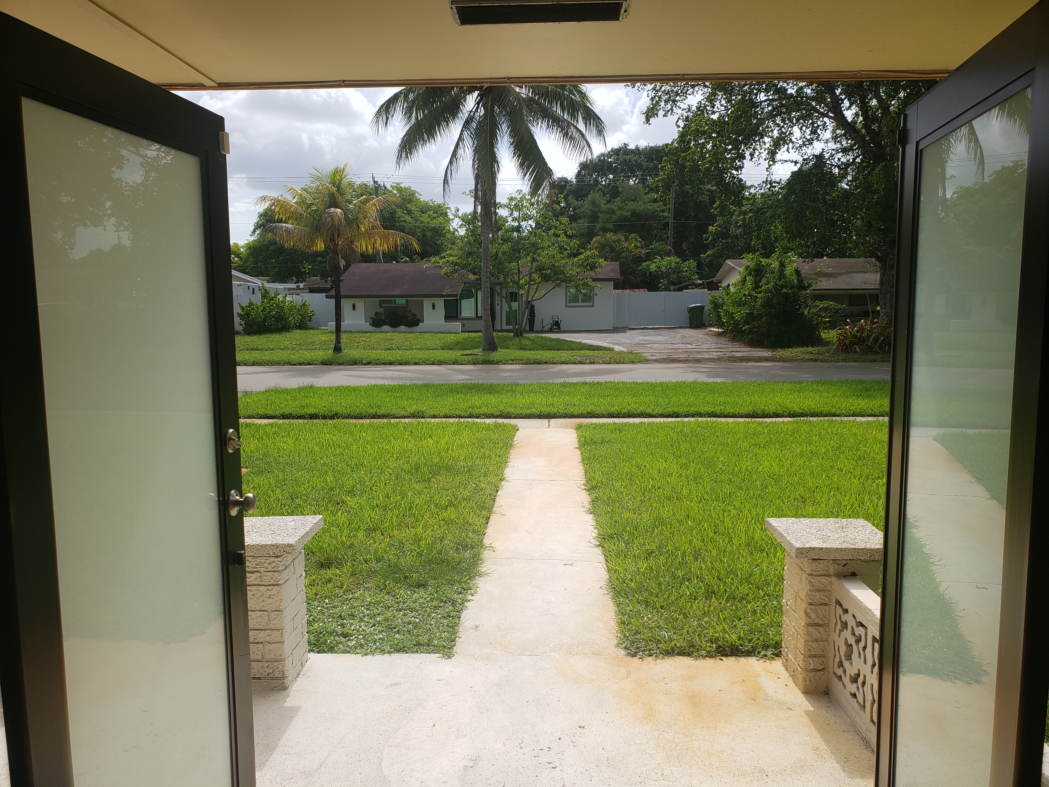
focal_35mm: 26
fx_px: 788
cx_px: 524
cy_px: 394
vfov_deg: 53.1
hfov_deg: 67.3
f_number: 2.4
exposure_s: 1/1199
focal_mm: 4.3
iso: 50
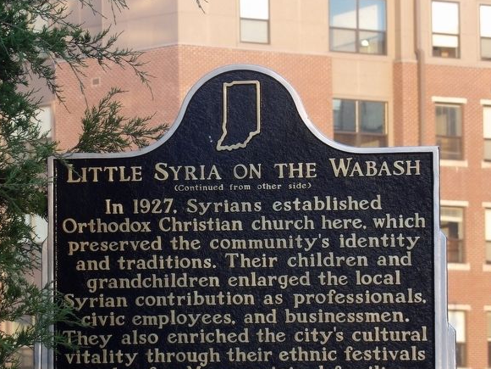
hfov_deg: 6.5
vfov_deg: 4.9
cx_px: 232
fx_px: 4340
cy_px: 224
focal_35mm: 306
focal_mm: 39.8
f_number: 4.5
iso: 200
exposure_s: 1/56
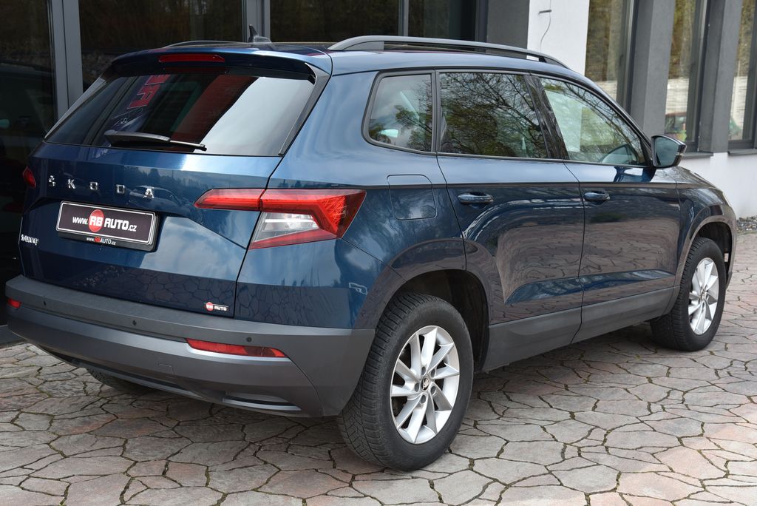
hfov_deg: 41.1
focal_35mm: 48
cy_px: 253
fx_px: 1010
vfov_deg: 28.1
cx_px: 378
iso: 500
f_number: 8
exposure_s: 1/250
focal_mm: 48
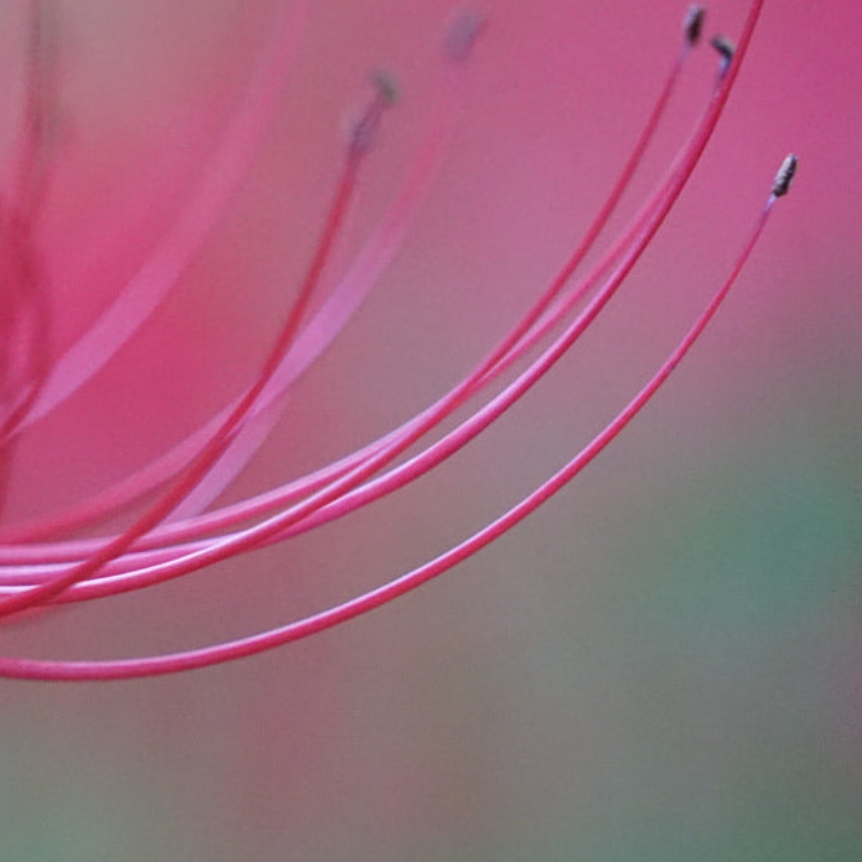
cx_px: -207
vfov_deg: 3.2
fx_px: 15664
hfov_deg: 3.1
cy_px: 333
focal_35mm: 556
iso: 6400
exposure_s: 1/100
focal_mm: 240
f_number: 6.3
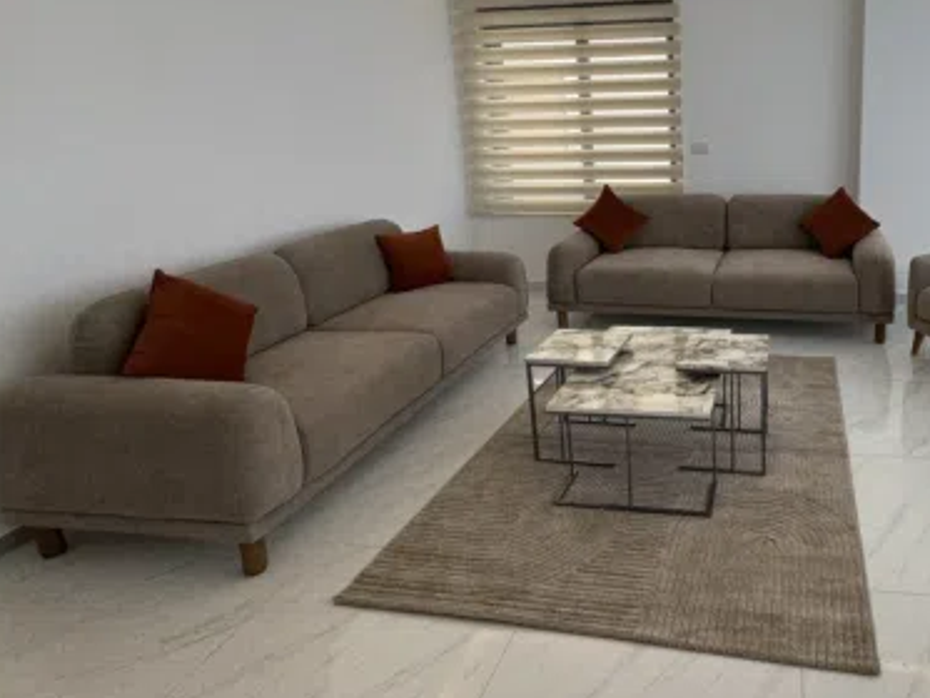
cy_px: 244
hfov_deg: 67.2
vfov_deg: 55.9
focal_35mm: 24
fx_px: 645
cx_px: 693
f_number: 2.2
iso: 40
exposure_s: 1/188
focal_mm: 2.22
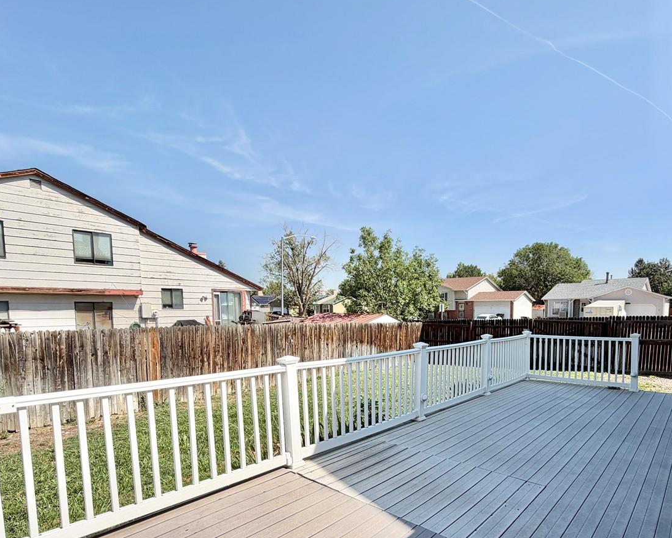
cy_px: 341
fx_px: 398
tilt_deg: -5.5
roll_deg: +0.4
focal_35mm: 20
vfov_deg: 66.9
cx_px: 401
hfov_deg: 79.5
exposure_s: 1/1050
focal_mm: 2.22
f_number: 2.2
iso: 20
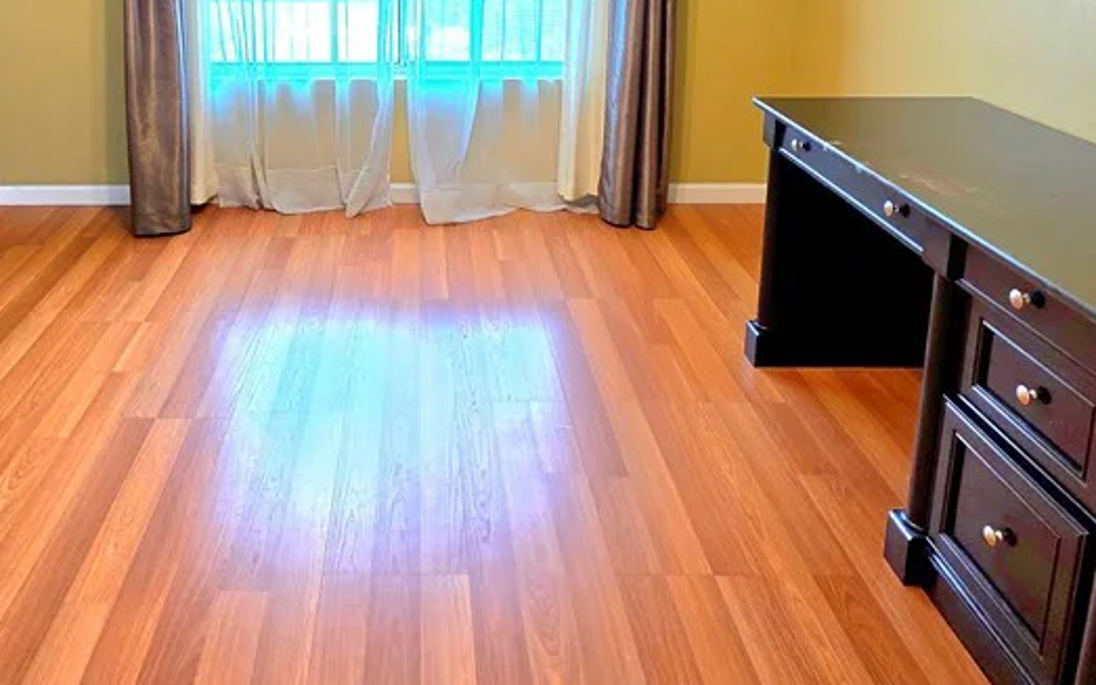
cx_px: 411
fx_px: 807
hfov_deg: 67.3
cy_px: 69
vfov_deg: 42.3
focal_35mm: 27
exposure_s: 1/60.2
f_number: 1.9
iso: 320
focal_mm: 2.2
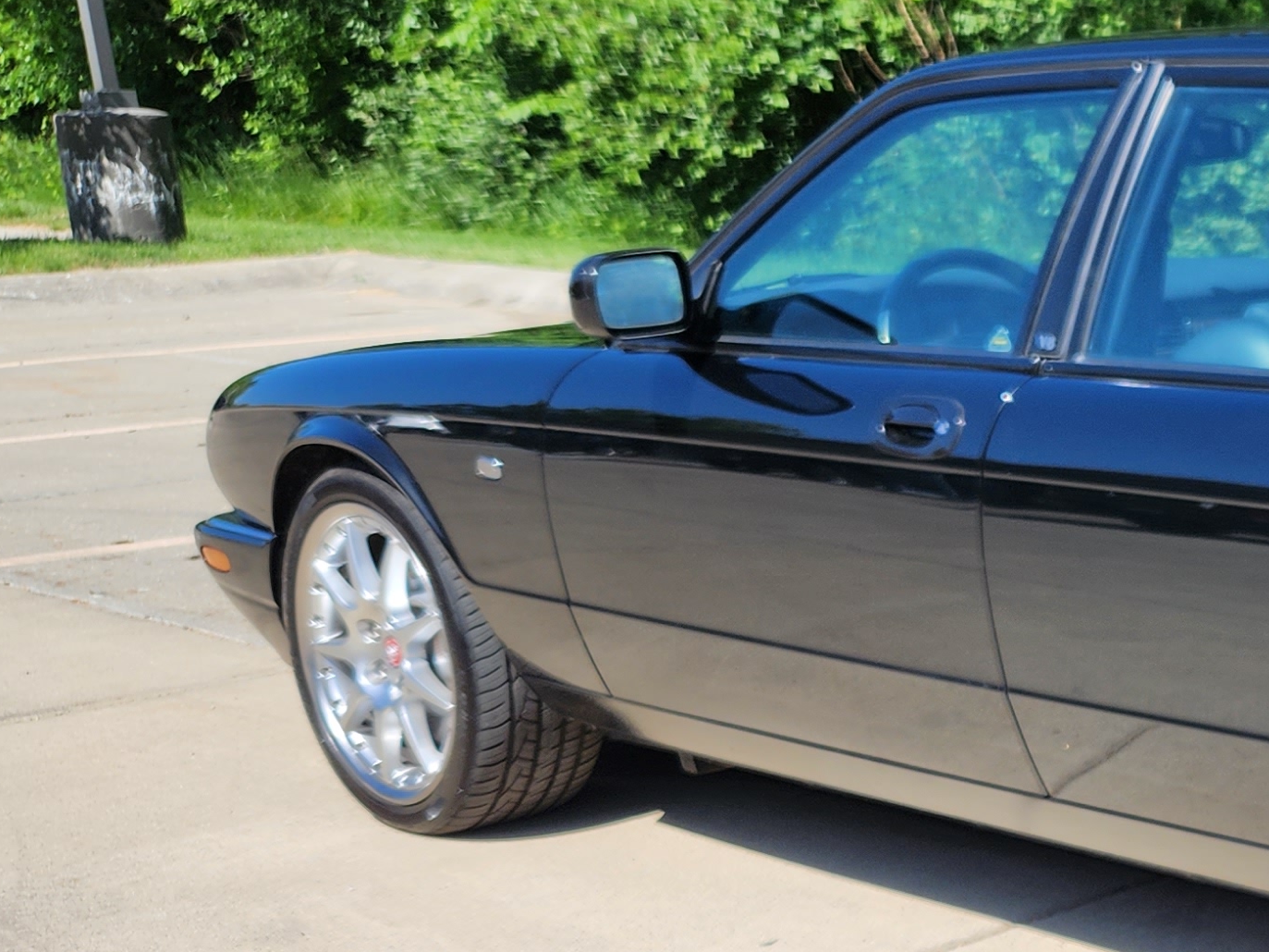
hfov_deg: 24.7
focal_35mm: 67
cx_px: 1703
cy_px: 757
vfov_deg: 21.7
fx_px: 2456
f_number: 1.8
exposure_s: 1/1480
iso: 20
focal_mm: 5.4
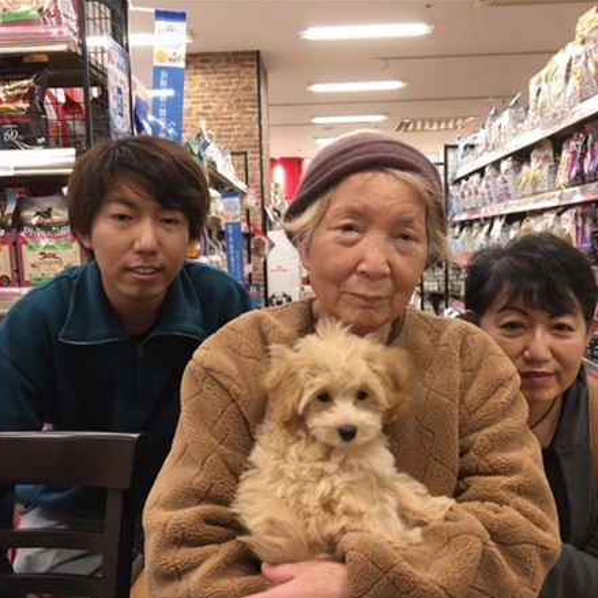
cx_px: 309
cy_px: 304
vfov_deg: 47.2
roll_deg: +1.9
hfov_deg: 47.2
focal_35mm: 35
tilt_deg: -5.2
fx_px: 684
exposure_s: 1/30
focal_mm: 4.15
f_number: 2.2
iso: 100
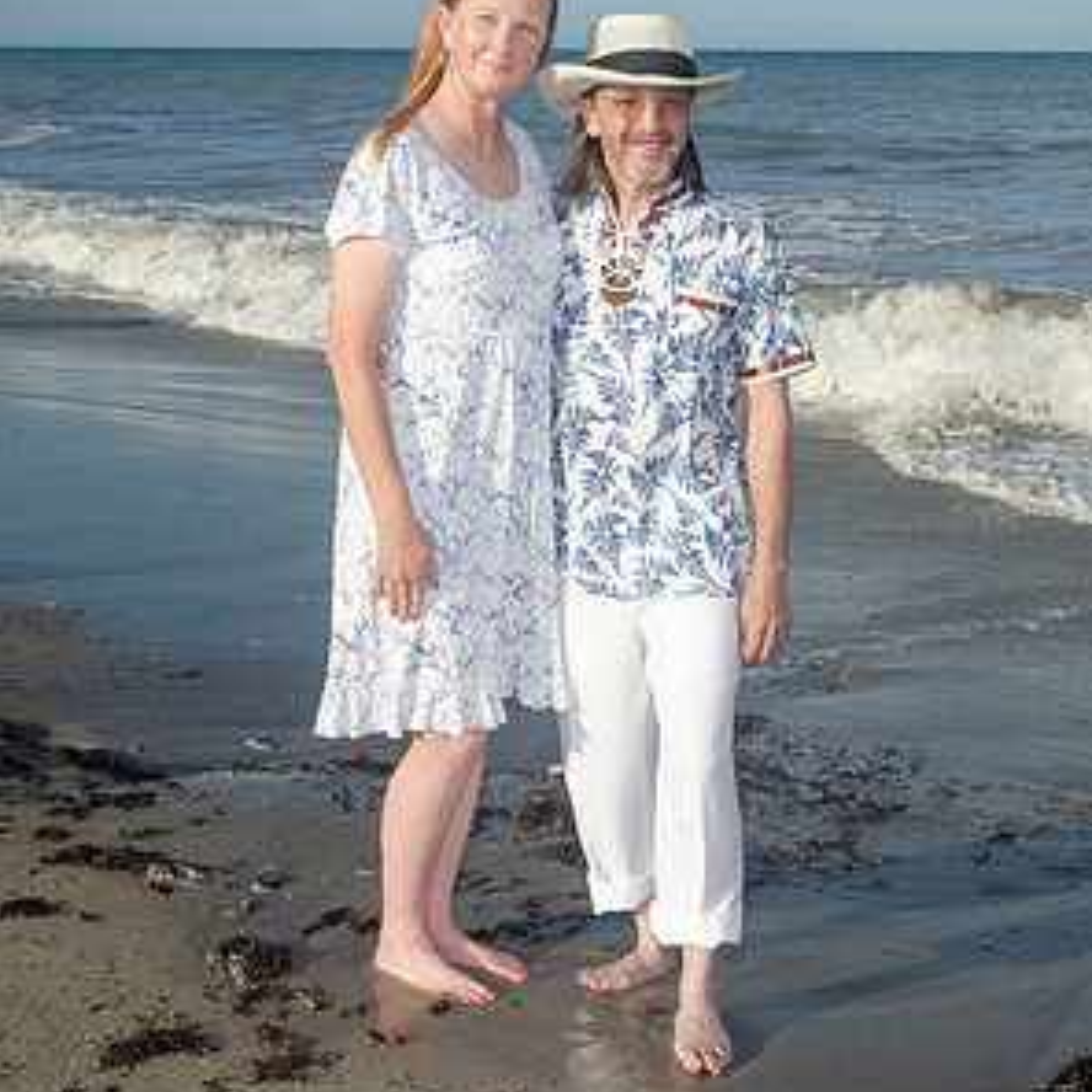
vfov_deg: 28.5
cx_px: 546
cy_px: 432
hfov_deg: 28.6
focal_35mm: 60
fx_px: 2141
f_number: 10
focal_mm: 31
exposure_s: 1/250
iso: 100
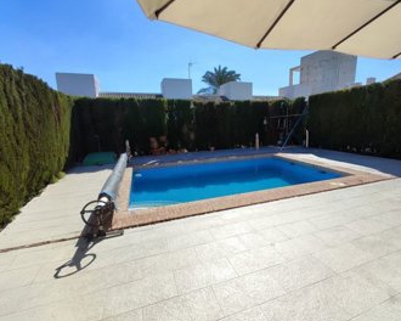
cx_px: 210
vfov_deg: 77.0
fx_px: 202
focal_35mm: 17
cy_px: 160
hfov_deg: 89.6
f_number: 2.2
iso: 50
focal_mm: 1.65
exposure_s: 1/1882
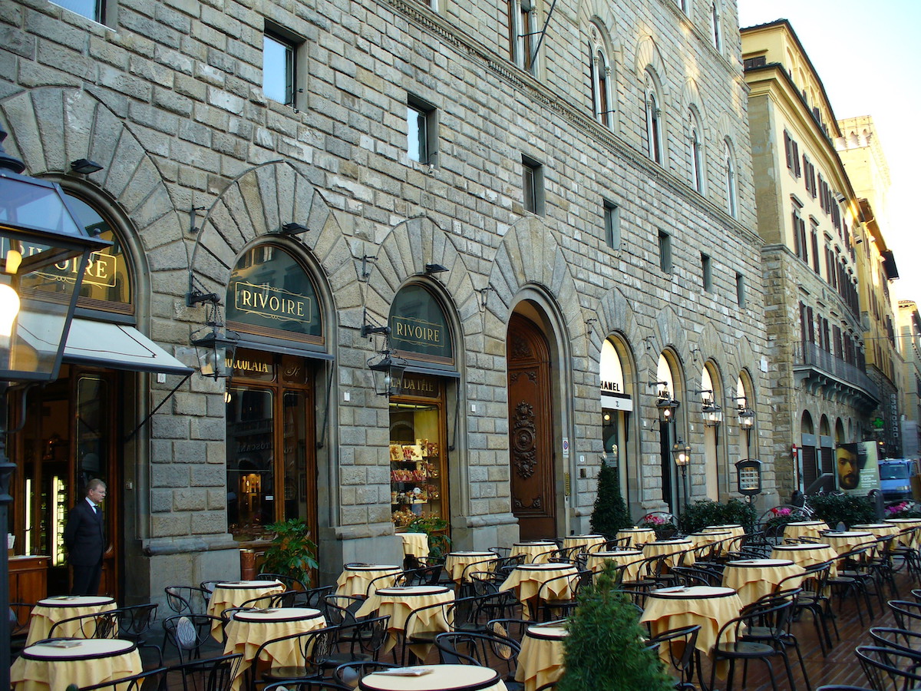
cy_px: 346
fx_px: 984
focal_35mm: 37
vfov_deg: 38.7
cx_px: 460
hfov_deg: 50.1
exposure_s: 1/125
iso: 80
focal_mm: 6.1
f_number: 2.8
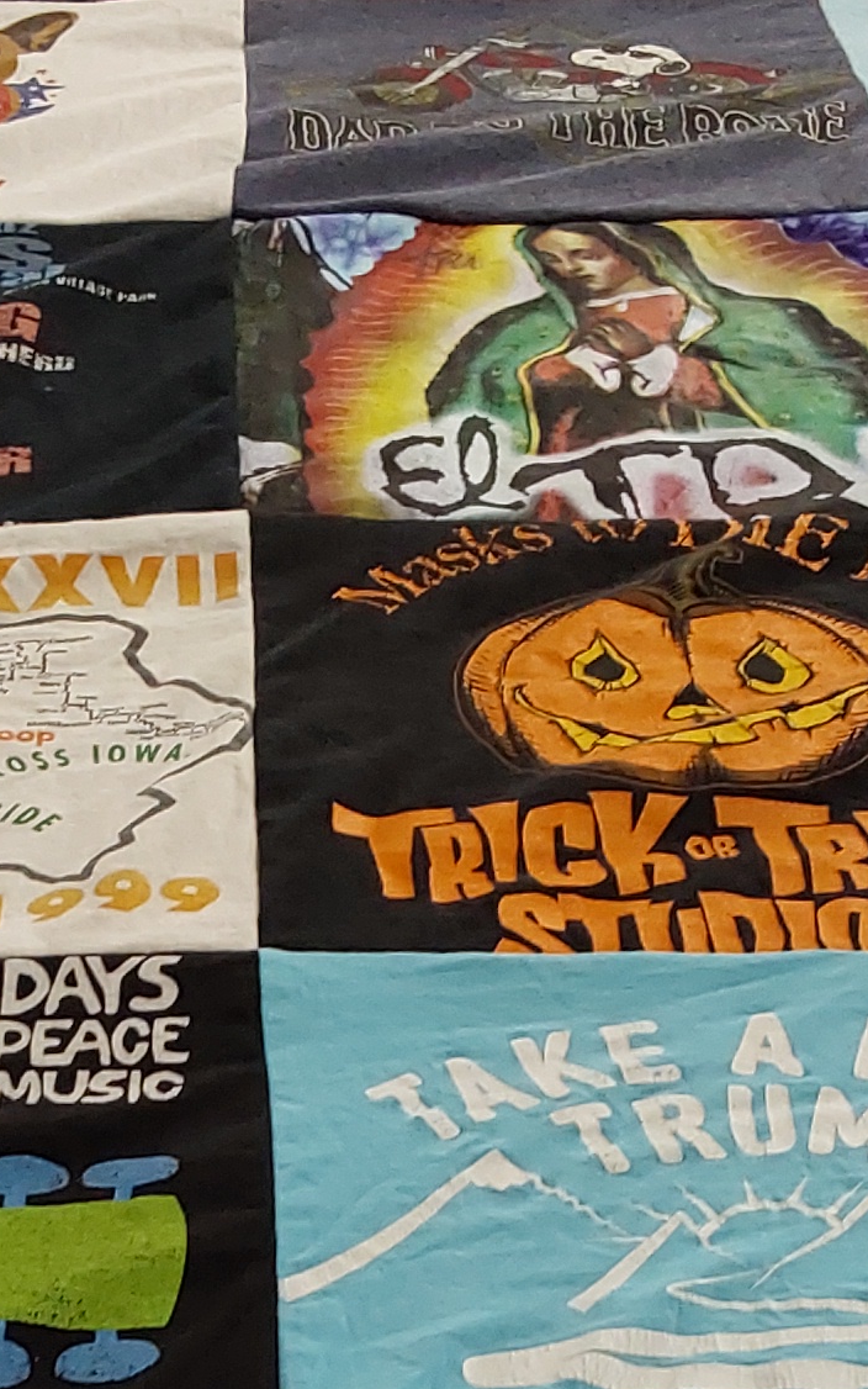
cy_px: 1331
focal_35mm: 86
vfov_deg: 23.3
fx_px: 3254
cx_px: 160
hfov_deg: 15.1
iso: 100
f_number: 1.9
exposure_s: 1/60
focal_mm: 2.91
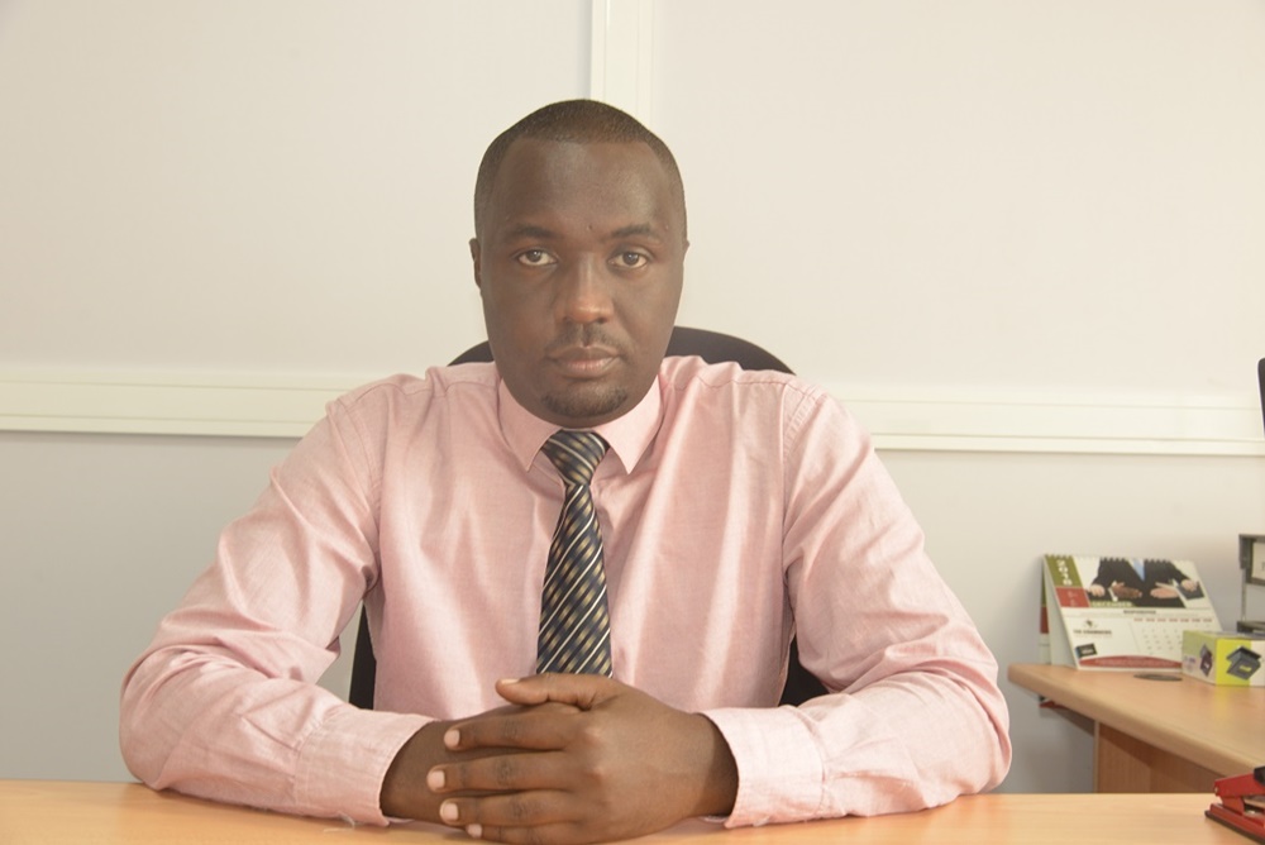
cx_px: 632
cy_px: 422
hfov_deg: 44.5
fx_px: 1547
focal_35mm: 44
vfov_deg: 30.6
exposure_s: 1/40
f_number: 5.6
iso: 1600
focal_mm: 44
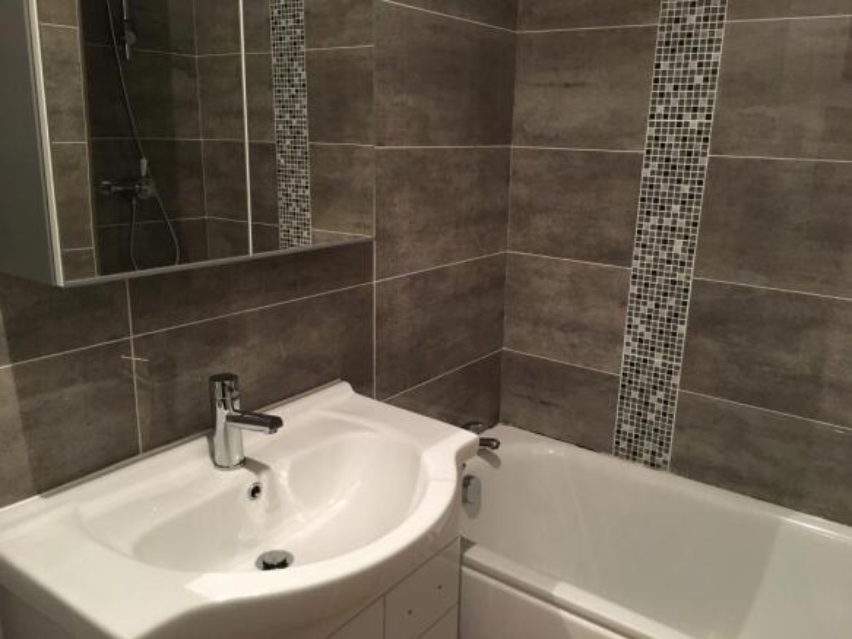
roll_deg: -1.3
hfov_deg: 61.7
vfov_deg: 48.2
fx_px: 714
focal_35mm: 29
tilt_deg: -15.1
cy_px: 320
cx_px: 426
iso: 250
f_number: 2.2
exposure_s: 1/33
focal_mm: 4.15
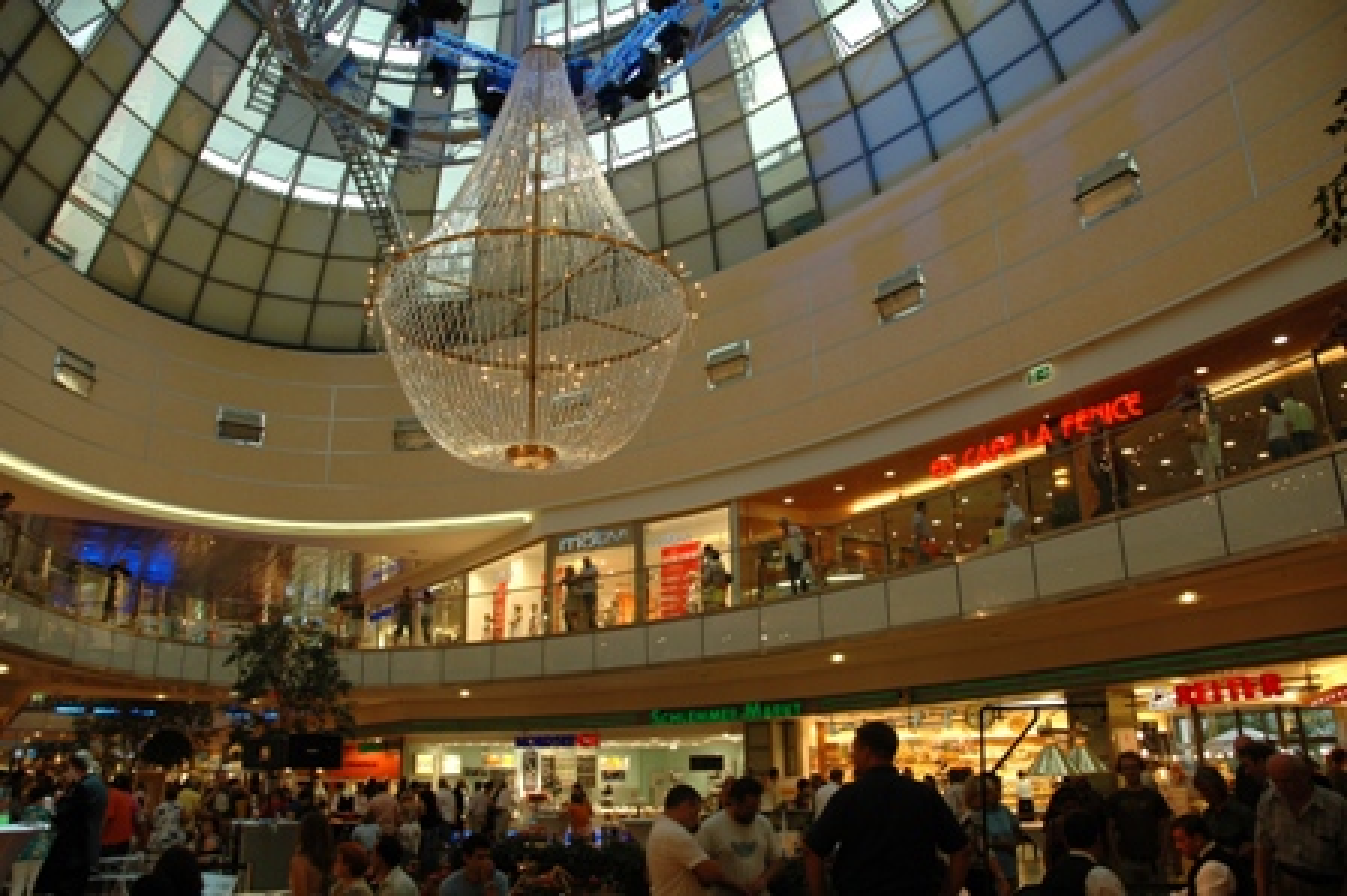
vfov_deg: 47.9
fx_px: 1009
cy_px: 448
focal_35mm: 27
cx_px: 674
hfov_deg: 67.4
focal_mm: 18
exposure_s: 1/50
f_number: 4.5
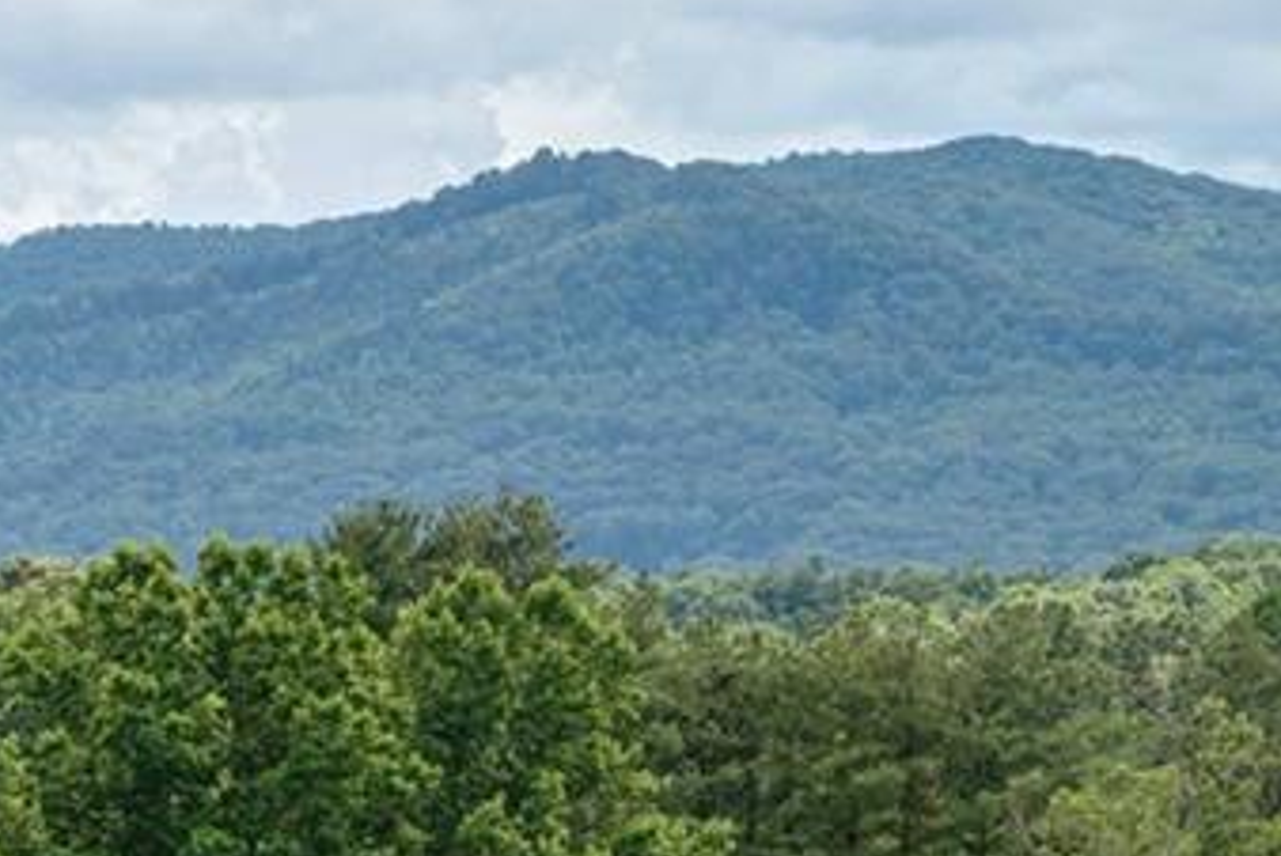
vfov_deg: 5.8
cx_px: 1470
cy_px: 2
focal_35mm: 236
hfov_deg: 8.6
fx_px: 8405
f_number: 7.1
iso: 320
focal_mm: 78
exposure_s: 1/1000
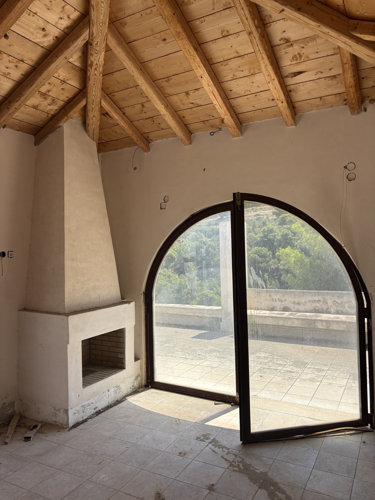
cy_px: 250
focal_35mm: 26
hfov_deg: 53.1
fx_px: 376
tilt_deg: +3.7
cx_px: 188
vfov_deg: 67.3
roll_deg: -1.3
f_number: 1.6
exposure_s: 1/1845
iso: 50
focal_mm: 5.96
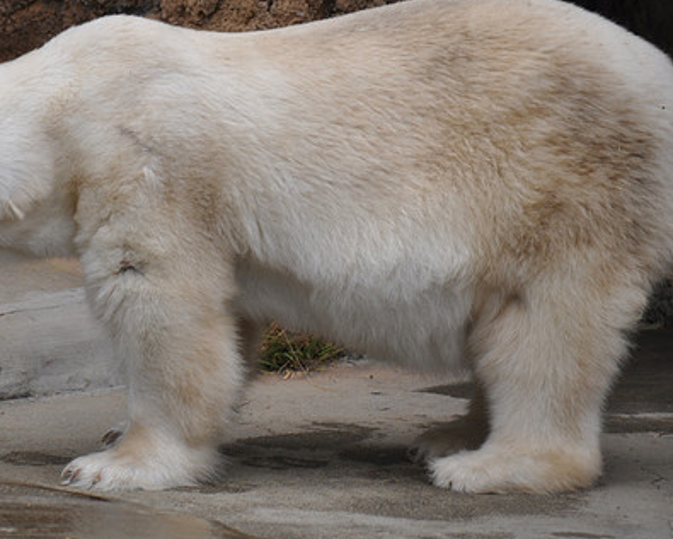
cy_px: 262
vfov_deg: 2.8
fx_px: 11114
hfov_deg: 3.5
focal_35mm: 558
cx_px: 181
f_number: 5.6
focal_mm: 270
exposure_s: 1/800
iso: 320
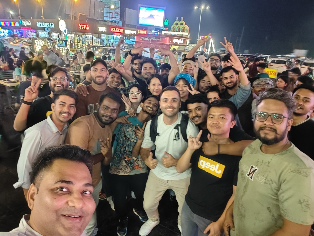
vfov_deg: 63.5
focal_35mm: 21
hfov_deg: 79.0
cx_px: 157
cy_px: 118
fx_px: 191
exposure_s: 1/17
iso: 3200
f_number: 2.4
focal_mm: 3.23
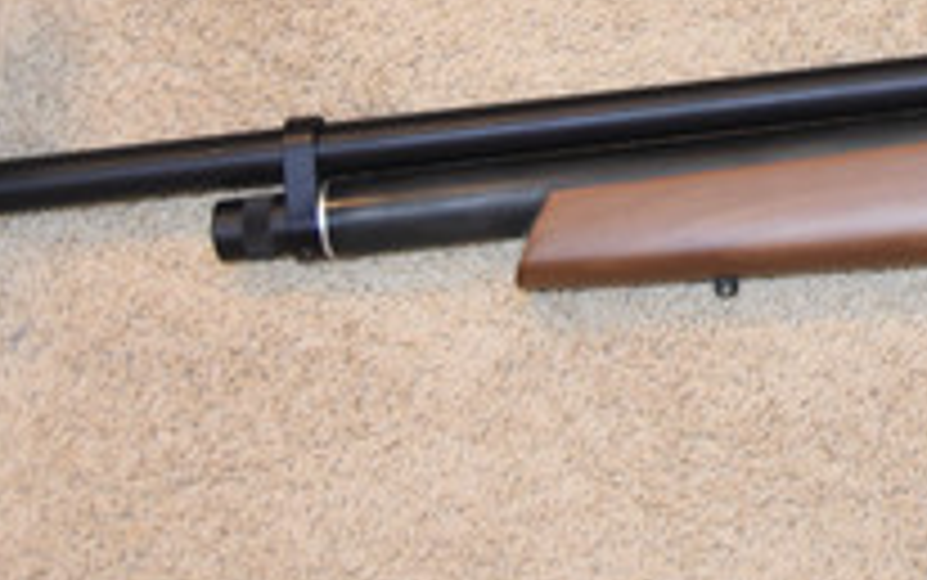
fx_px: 2882
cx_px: 1206
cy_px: -272
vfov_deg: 11.1
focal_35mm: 114
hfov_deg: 17.2
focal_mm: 24
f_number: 3.8
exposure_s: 1/60
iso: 1100
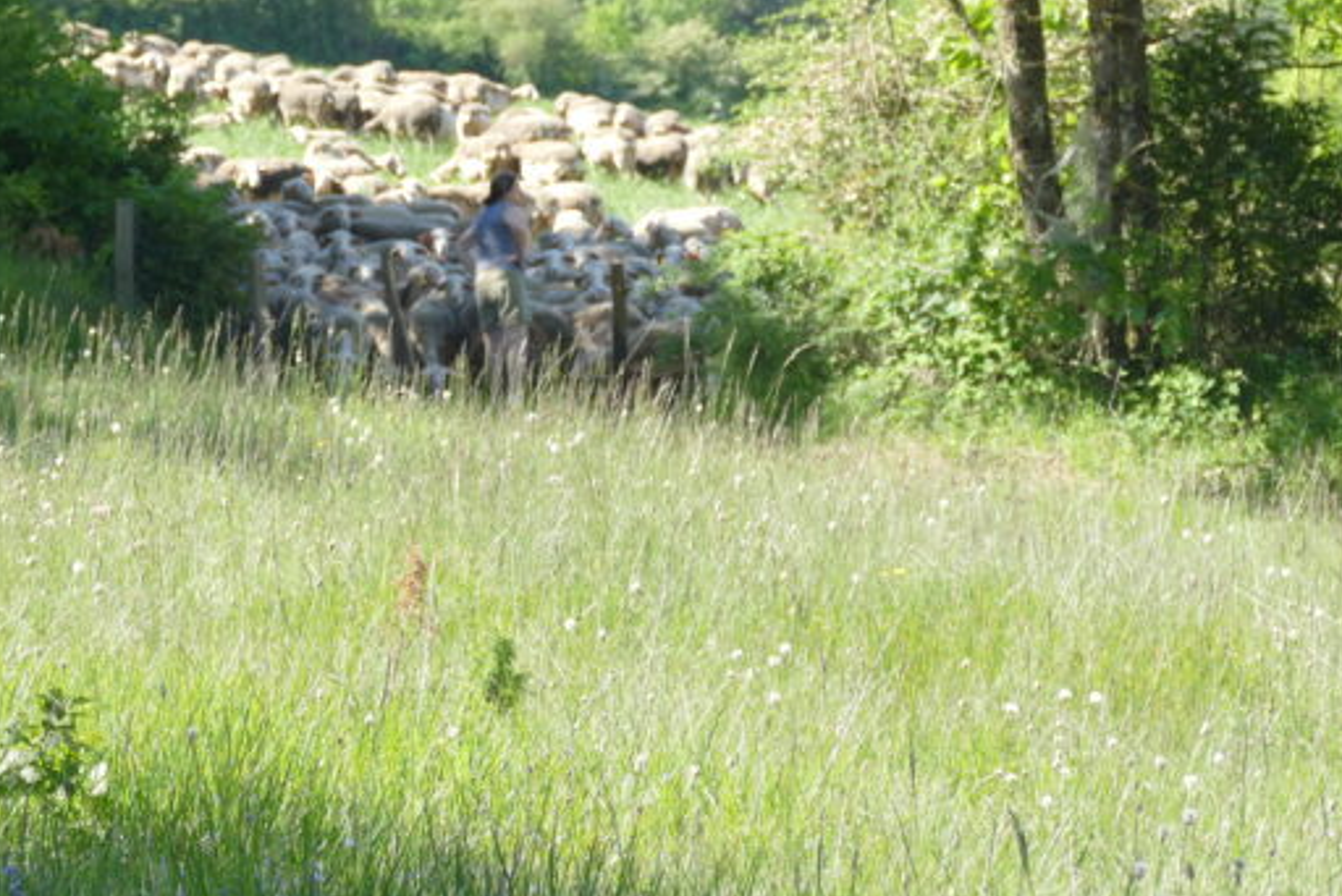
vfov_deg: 6.7
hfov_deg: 10.1
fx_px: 7609
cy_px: 221
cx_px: 448
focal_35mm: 204
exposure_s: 1/250
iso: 125
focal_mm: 37.13
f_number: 3.8
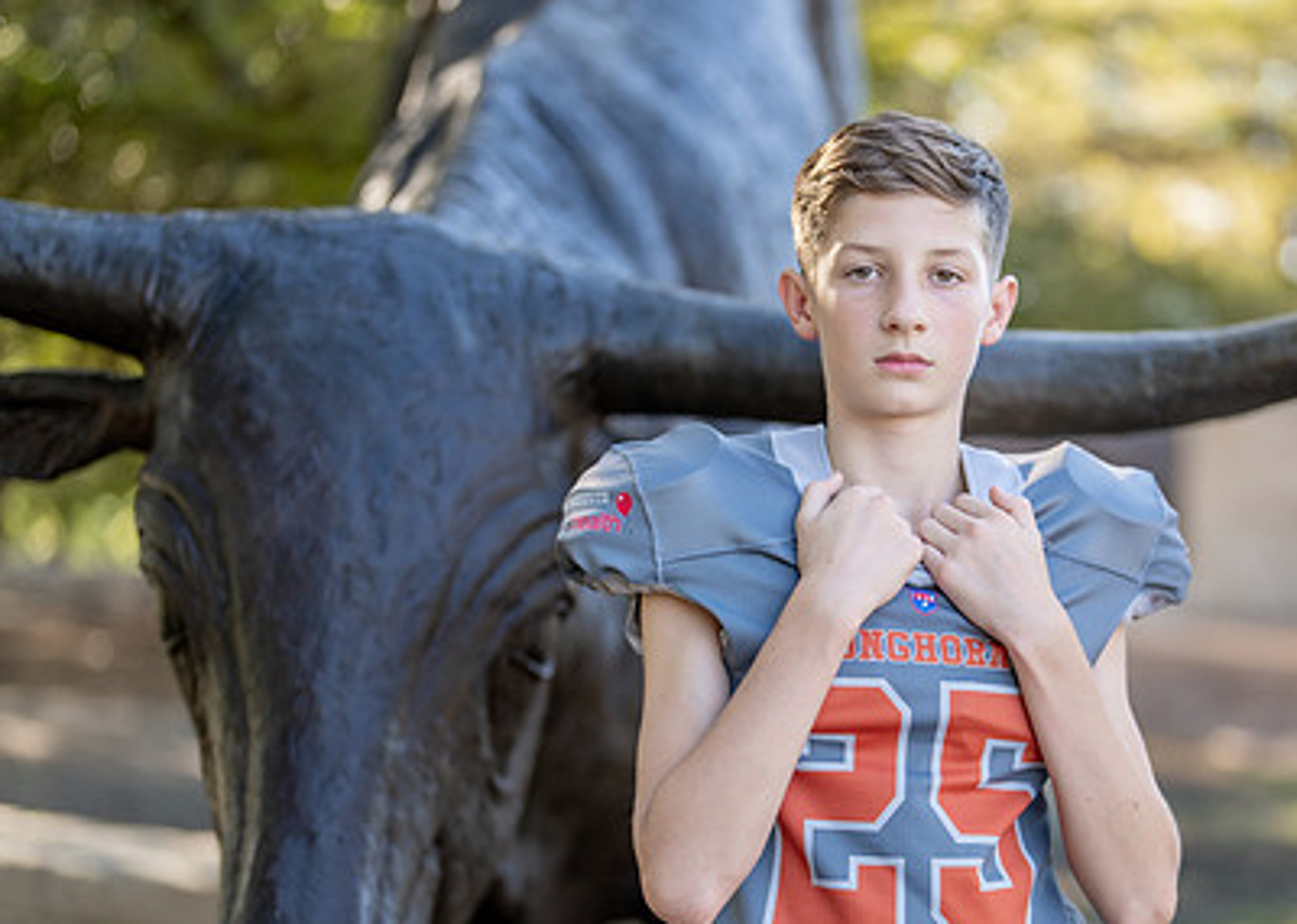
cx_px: 939
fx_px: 2797
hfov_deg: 25.8
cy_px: 665
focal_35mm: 76
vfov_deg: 18.7
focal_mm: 50
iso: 100
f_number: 1.2
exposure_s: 1/1000
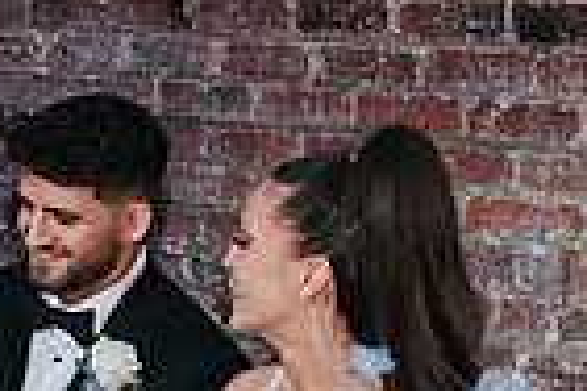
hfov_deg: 14.2
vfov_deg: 9.5
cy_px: 268
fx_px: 2348
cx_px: 208
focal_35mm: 144
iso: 1000
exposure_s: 1/200
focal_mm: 35
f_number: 2.8
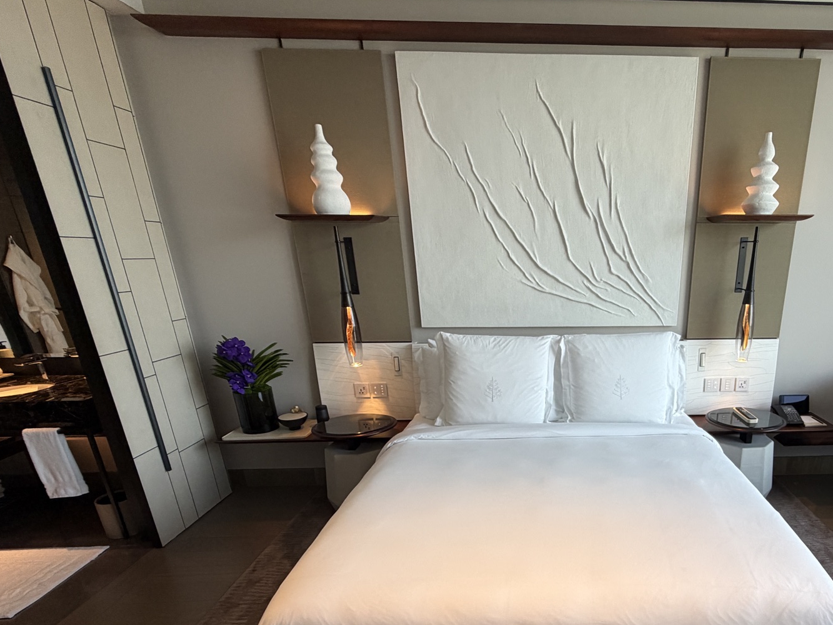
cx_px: 568
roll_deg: +0.1
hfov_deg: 76.0
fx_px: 505
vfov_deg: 61.1
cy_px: 440
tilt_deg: -21.7
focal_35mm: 21
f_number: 2.2
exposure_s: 1/100
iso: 160
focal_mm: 2.22
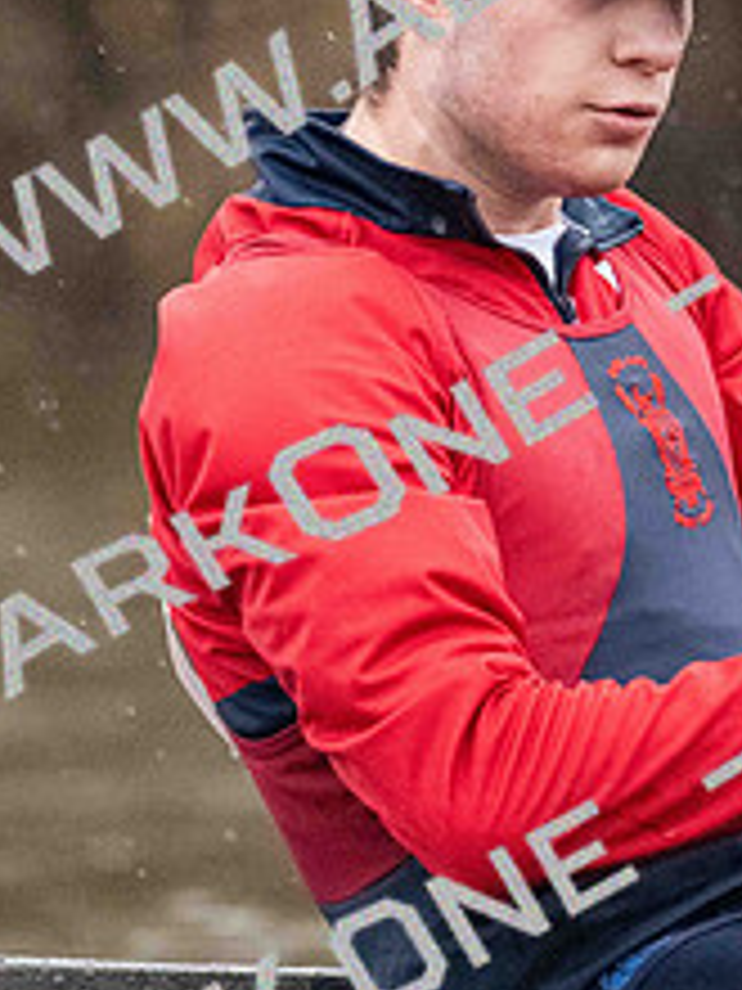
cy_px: 317
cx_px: 463
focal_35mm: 1014
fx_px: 28980
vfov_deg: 2.0
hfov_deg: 1.5
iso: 12800
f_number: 4.5
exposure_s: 1/1600
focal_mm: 400
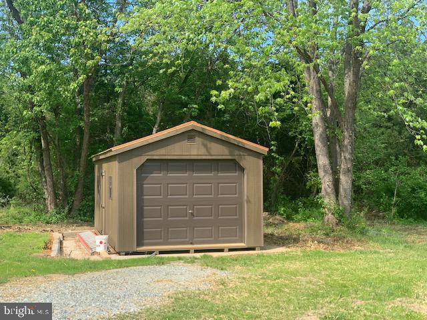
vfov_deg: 28.0
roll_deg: +0.4
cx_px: 214
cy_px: 160
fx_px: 641
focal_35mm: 52
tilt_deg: +1.7
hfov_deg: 36.8
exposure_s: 1/300
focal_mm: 6
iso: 16
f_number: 2.4
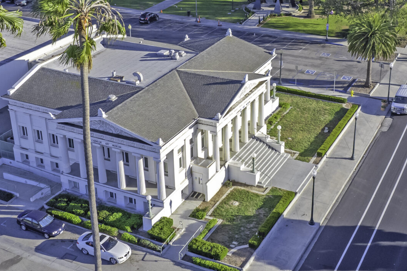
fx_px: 599
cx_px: 249
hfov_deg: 37.3
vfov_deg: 25.3
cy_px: 82
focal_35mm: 53
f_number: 2.8
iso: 100
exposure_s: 1/1250
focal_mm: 8.38
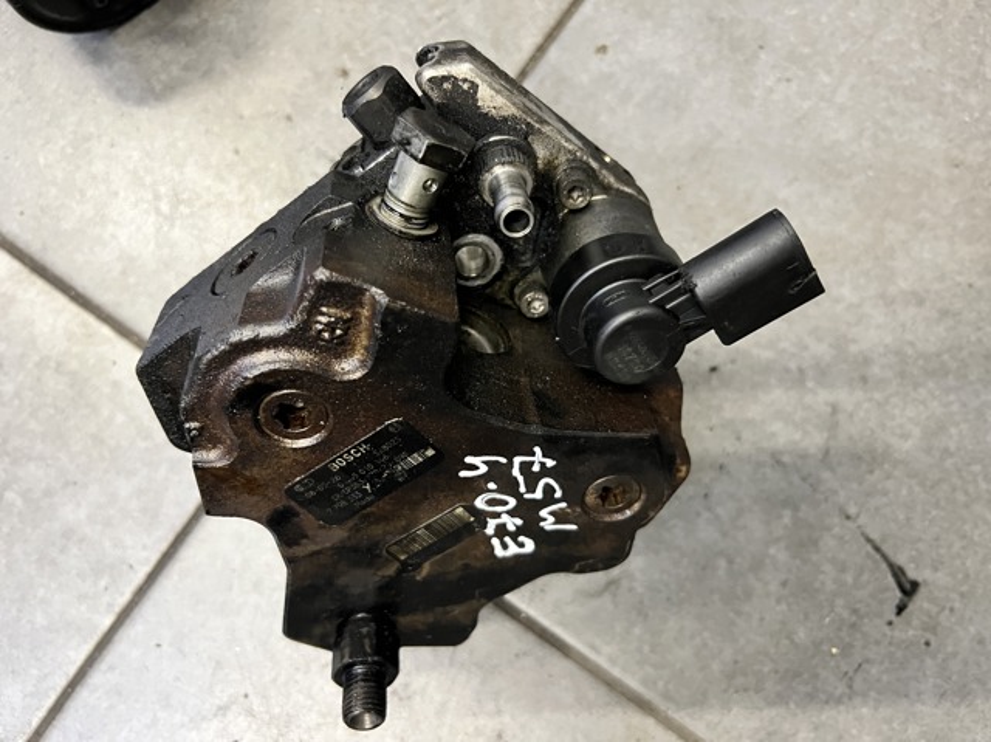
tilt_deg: -81.1
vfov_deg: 53.0
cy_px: 371
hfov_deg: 67.3
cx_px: 496
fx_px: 744
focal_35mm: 26
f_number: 1.5
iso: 500
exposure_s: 1/58
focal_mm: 5.7
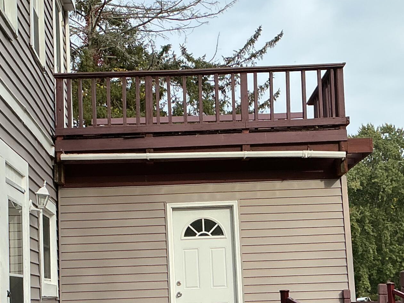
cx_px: 173
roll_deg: +3.1
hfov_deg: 28.1
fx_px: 805
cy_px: 198
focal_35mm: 69
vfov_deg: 21.2
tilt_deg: +9.7
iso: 25
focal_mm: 3
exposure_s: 1/1015
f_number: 1.8
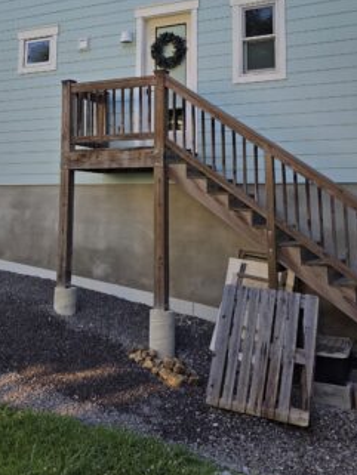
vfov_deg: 42.2
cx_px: 129
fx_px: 591
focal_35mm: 43
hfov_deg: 33.4
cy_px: 107
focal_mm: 5.4
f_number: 1.8
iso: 80
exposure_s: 1/3372
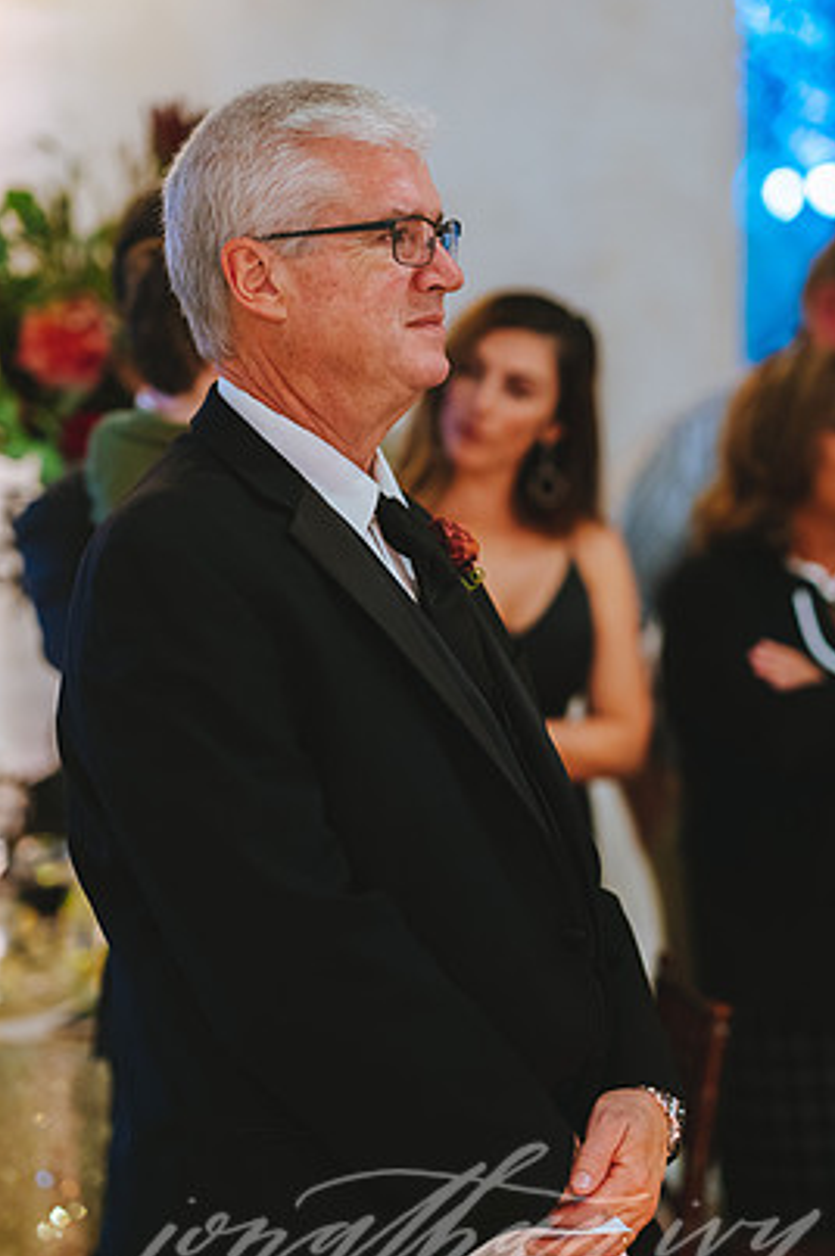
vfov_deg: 21.5
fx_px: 3311
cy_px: 661
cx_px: 455
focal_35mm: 95
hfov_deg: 14.4
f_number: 2
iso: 2500
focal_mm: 85
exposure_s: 1/50
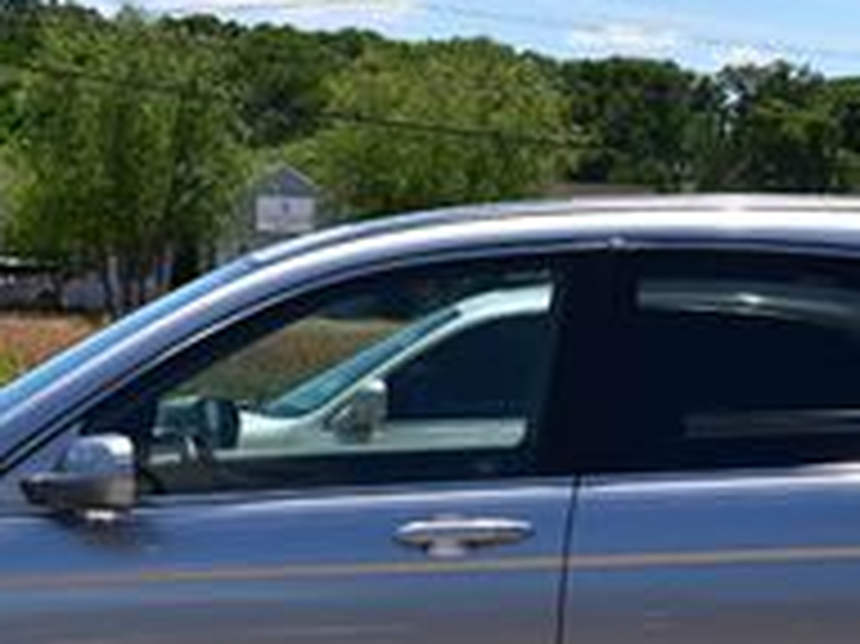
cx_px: 428
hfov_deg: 13.6
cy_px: 351
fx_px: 3600
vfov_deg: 10.2
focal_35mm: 145
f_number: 11
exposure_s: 1/500
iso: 220
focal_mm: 30
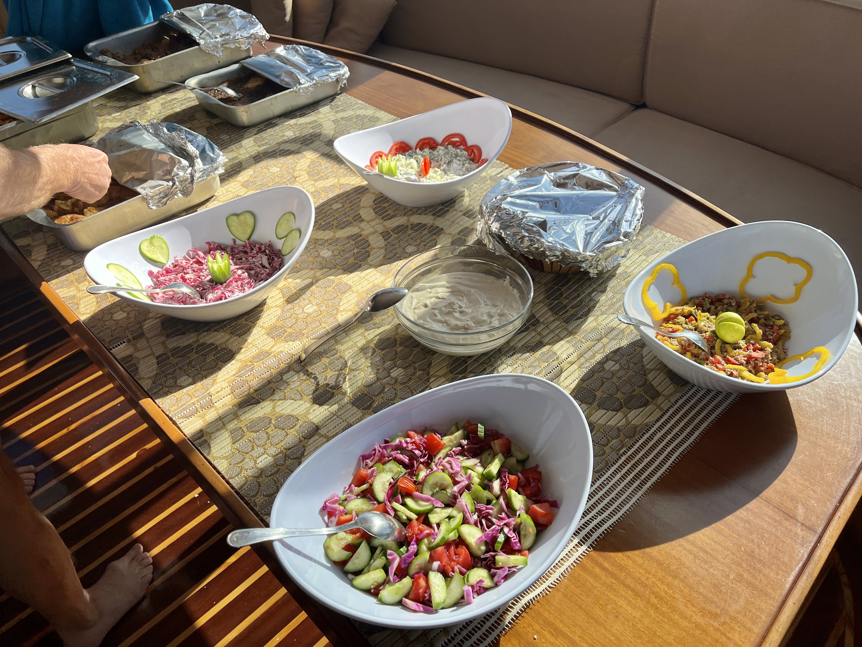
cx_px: 431
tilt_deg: -40.9
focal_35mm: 26
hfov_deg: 67.3
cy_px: 324
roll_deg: +2.9
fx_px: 647
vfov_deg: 53.1
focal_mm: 5.1
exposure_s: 1/1018
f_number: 1.6
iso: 50
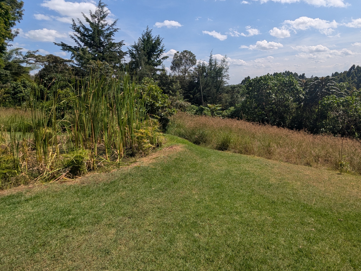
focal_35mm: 20
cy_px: 109
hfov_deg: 80.8
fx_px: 209
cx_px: 215
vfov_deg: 65.4
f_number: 2.2
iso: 50
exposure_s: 1/2817
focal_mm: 2.35
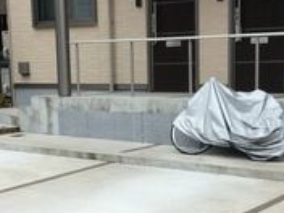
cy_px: 190
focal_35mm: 88
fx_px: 722
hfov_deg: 22.2
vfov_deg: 16.6
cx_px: 158
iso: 25
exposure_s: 1/734
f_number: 2.4
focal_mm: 3.3
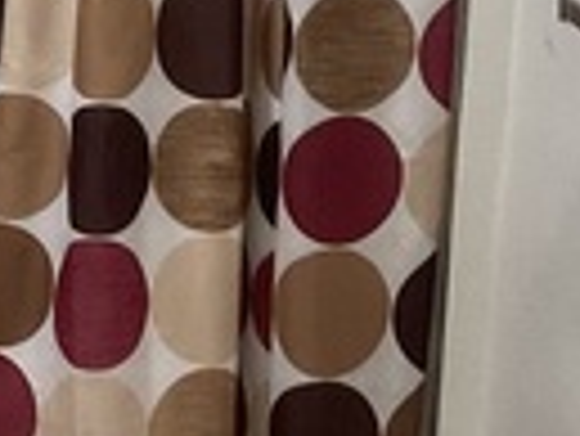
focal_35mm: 144
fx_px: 2415
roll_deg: -3.3
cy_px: -99
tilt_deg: -4.2
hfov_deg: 13.3
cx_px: -135
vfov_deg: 10.1
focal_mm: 3
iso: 200
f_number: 1.8
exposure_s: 1/60
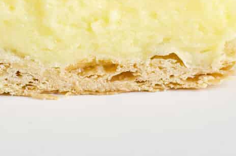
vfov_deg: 2.4
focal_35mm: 561
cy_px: -24
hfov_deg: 3.7
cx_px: -58
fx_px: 3670
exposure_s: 1/30
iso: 100
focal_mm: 90
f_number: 8
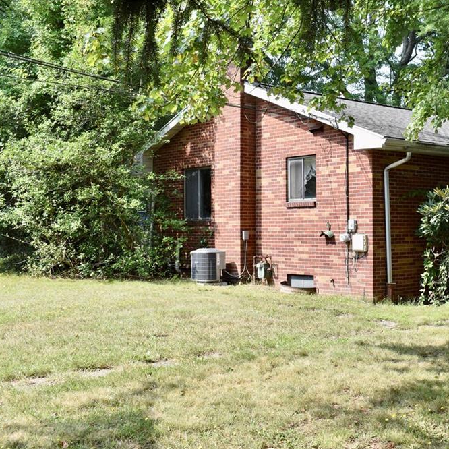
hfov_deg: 35.3
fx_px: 690
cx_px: 337
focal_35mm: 47
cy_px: 229
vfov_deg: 36.1
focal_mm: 24
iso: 280
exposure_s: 1/250
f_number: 8
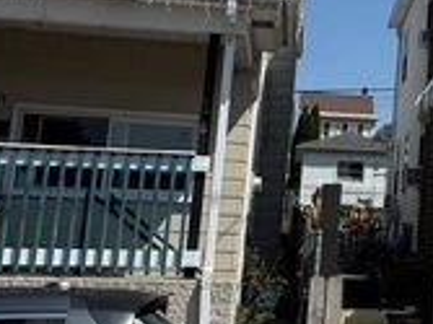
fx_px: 900
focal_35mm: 72
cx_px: 570
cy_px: 58
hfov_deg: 23.7
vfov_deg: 20.2
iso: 80
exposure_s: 1/7353
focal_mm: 6.76
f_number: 1.78
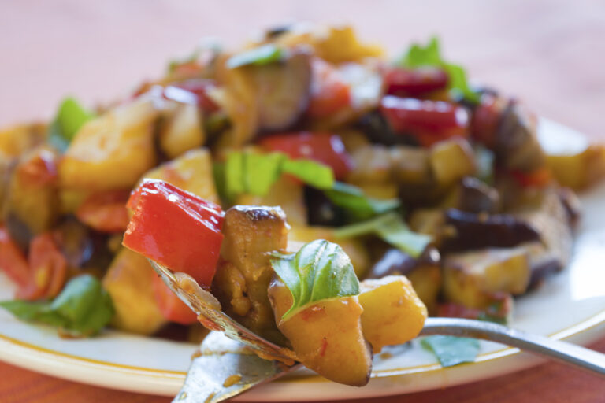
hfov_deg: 24.6
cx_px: 302
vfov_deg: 16.6
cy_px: 202
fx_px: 1386
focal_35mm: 82
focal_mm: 55
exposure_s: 1/10
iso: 100
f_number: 5.6
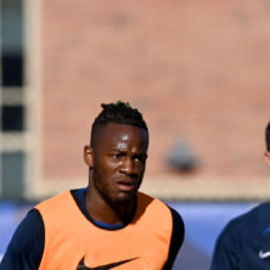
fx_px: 13855
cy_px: 408
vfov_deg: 1.1
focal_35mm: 1570
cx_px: -131
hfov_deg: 1.1
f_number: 6.3
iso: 250
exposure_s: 1/2000
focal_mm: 400
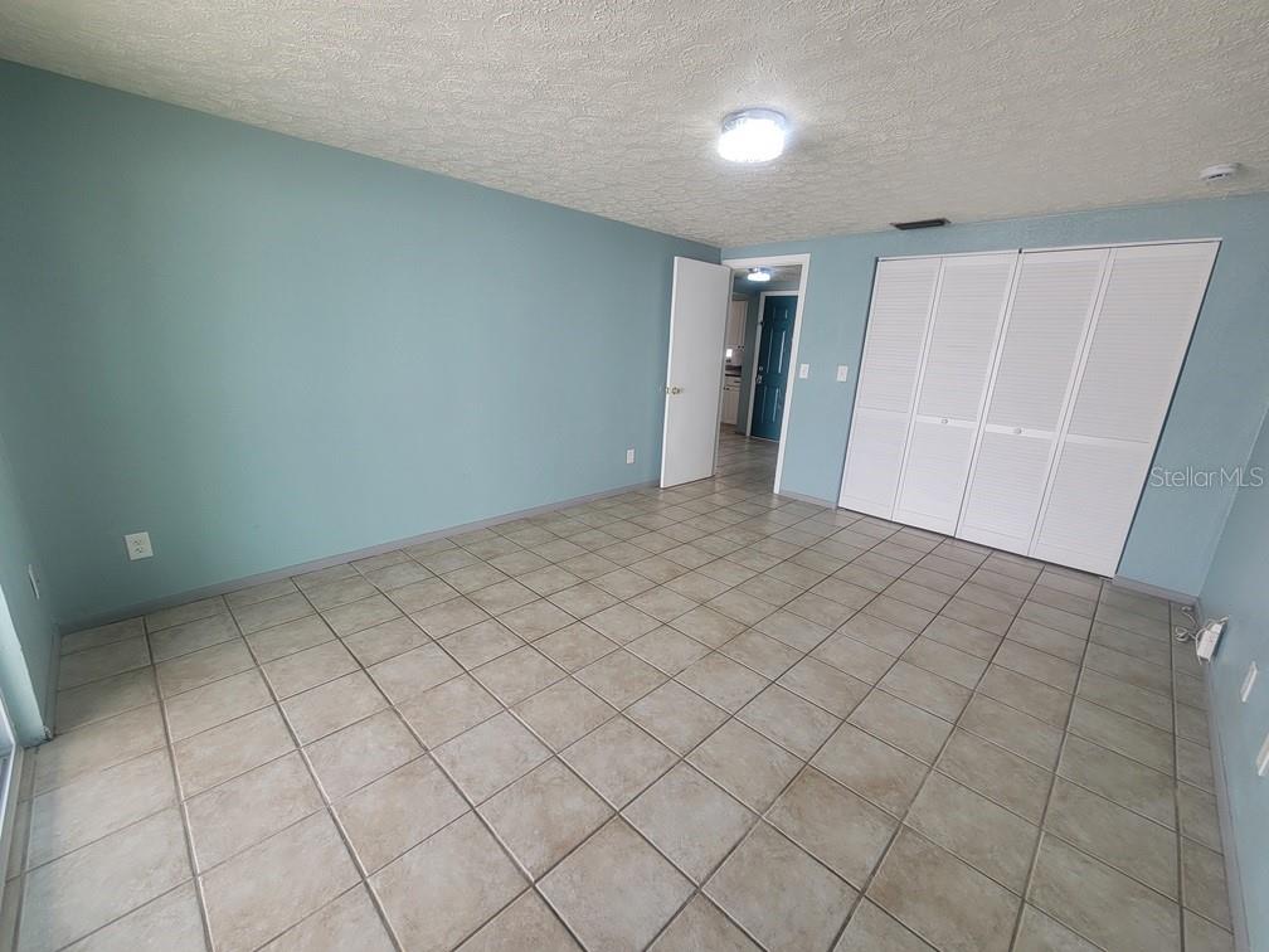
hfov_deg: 106.2
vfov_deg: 89.9
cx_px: 634
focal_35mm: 13
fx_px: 477
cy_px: 476
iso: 80
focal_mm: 2.2
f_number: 2.2
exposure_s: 1/120
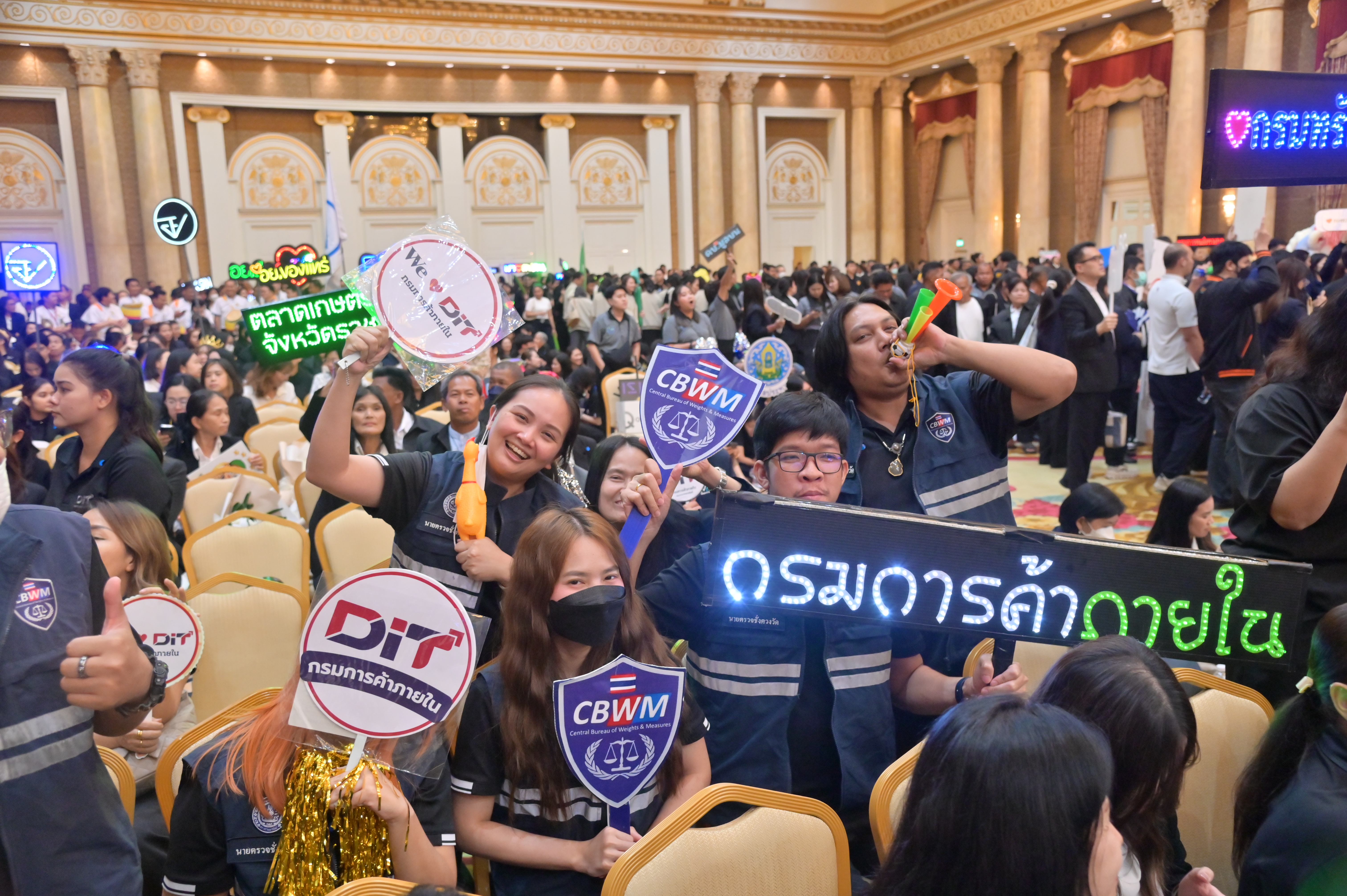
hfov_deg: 60.3
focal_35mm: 31
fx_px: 1159
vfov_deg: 42.3
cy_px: 448
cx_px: 674
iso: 4500
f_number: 5
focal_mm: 31
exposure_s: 1/160
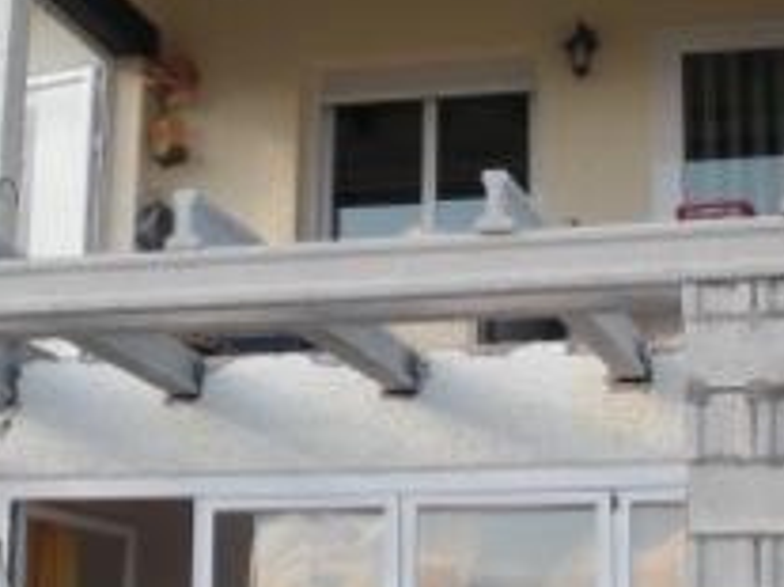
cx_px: 451
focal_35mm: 93
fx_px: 2105
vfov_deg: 15.8
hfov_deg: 21.1
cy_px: 182
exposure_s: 1/166
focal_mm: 7.7
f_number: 4
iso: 64
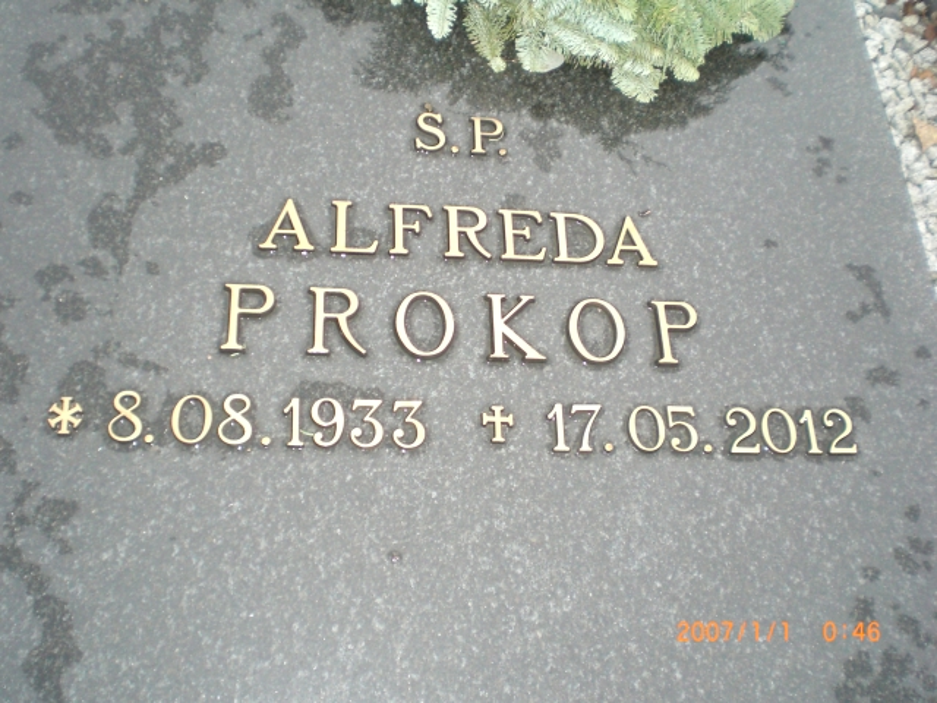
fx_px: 1029
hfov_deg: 49.0
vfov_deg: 37.7
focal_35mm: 38
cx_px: 468
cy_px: 352
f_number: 3.1
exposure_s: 1/100
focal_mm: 6.3
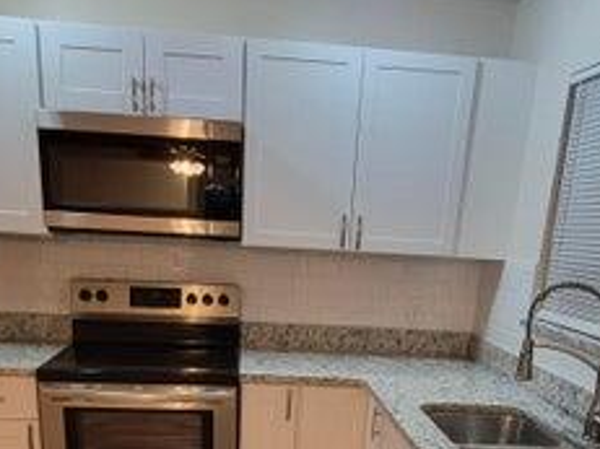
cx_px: 309
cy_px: 431
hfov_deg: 51.4
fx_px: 624
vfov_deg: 36.3
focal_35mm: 36
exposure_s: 1/60
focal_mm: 1.74
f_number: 2.2
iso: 400
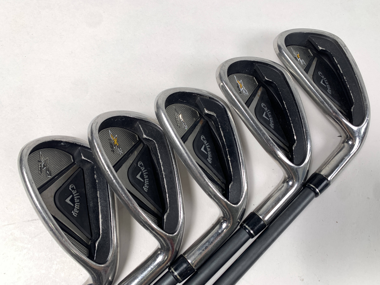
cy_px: 142
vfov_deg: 53.1
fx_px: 285
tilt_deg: -73.0
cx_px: 190
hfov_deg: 67.3
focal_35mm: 26
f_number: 1.8
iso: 25
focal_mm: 4.25
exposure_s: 1/120
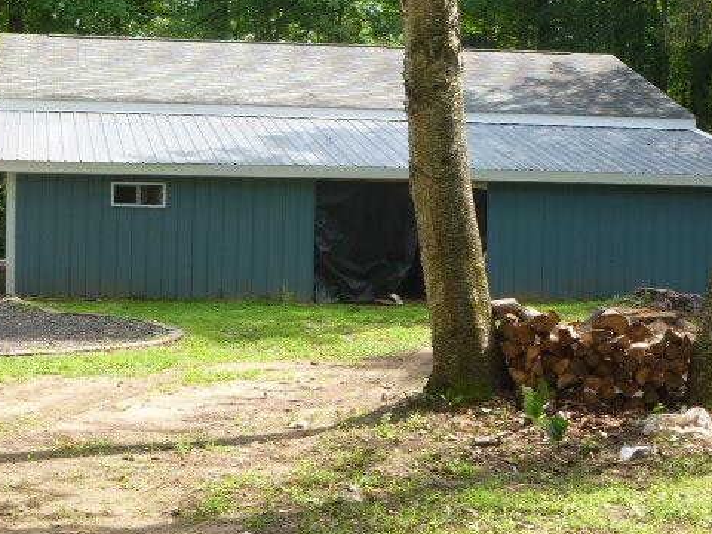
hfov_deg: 25.7
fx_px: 1563
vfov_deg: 19.4
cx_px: 360
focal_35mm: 76
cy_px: 279
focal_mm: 10.2
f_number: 4
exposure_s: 1/125
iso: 100
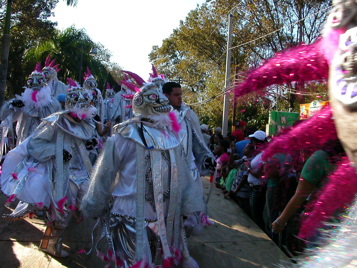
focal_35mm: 37
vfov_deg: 38.7
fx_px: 382
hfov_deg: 50.1
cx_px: 178
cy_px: 134
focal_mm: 5.6
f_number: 4.5
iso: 100
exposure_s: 1/276
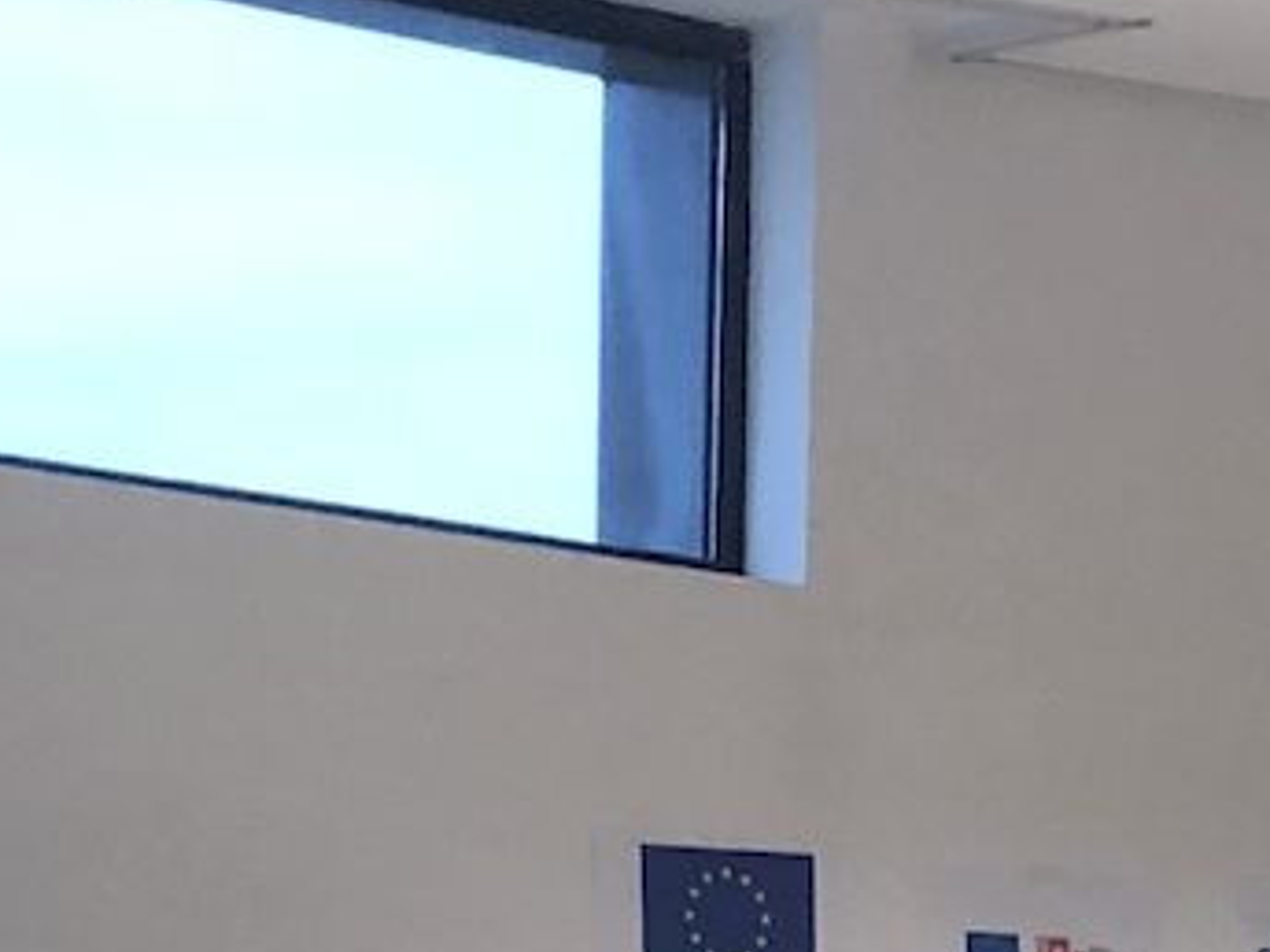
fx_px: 6017
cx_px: 1595
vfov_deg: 8.2
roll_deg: -1.7
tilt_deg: -11.0
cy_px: 2469
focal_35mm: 164
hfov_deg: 11.8
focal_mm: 3.99
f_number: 1.8
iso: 40
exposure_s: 1/33
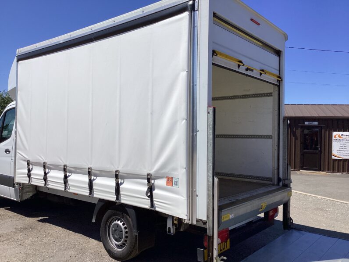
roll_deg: -1.9
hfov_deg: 58.4
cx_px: 174
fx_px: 313
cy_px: 131
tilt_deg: +1.8
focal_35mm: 31
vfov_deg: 45.4
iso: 25
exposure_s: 1/2809
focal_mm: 3.3
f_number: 2.4
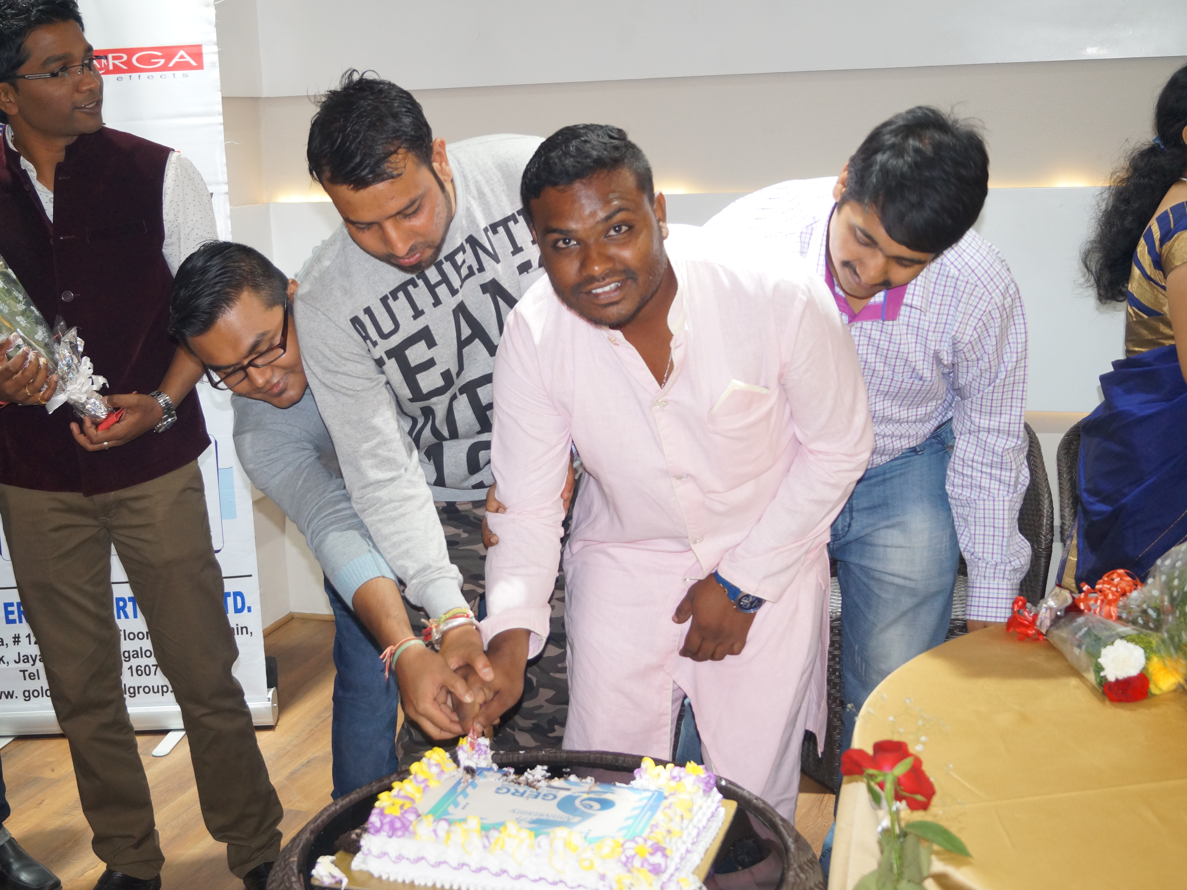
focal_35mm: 43
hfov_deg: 43.8
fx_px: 1474
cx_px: 528
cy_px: 443
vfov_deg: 33.6
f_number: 4
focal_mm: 26
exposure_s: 1/60
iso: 800
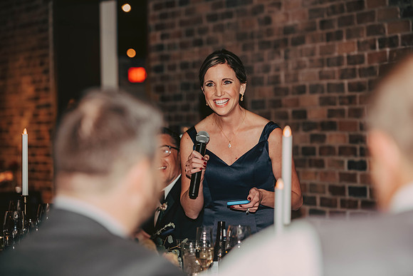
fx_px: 1400
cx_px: 206
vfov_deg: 11.2
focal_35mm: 122
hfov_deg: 16.8
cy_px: 138
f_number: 3.2
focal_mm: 122
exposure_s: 1/80
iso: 500
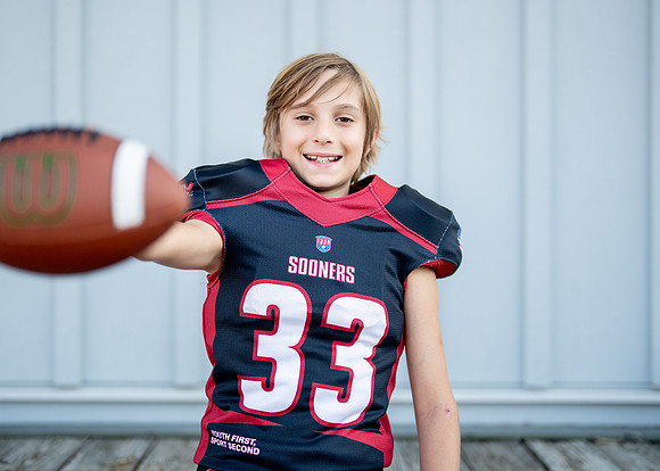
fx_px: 1130
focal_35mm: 60
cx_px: 315
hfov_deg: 32.6
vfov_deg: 23.5
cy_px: 209
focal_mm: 50
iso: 160
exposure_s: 1/2500
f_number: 1.2
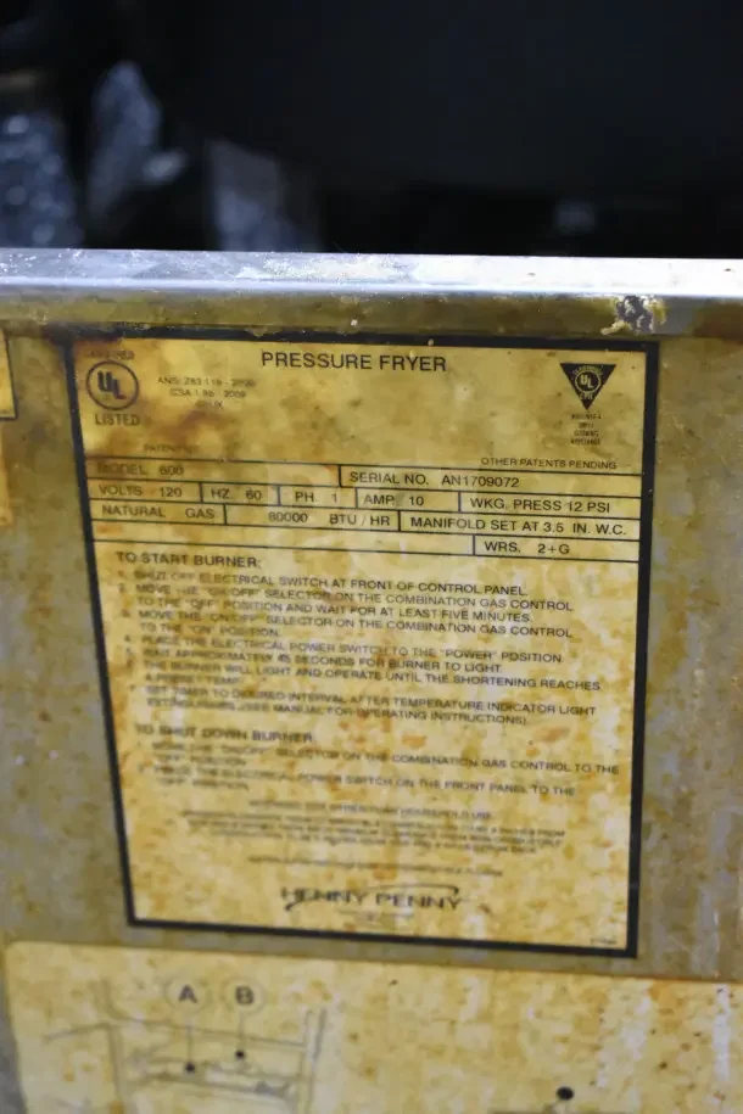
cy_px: 557
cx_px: 372
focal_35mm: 72
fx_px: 2229
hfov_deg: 18.9
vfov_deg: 28.1
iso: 6400
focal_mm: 48
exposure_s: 1/125
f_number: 5.6
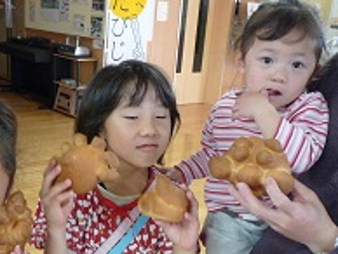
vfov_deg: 30.7
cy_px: 169
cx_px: 123
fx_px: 459
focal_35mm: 47
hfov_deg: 40.1
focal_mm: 4.4
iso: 320
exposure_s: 1/30
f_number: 2.8
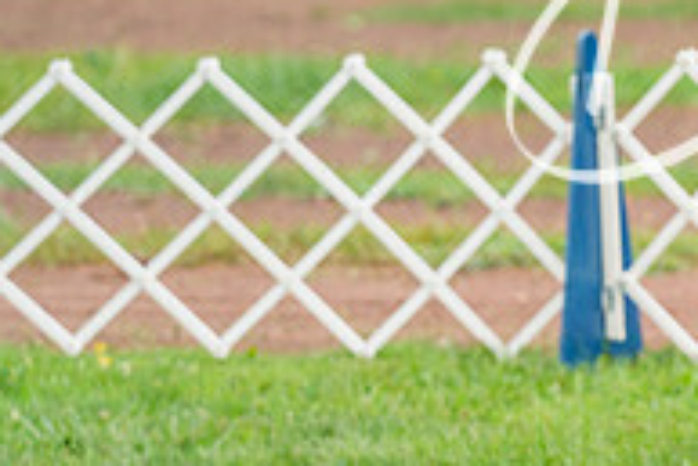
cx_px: 1031
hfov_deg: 3.9
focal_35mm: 529
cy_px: 247
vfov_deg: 2.6
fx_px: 10264
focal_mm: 176
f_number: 4
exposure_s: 1/1250
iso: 640
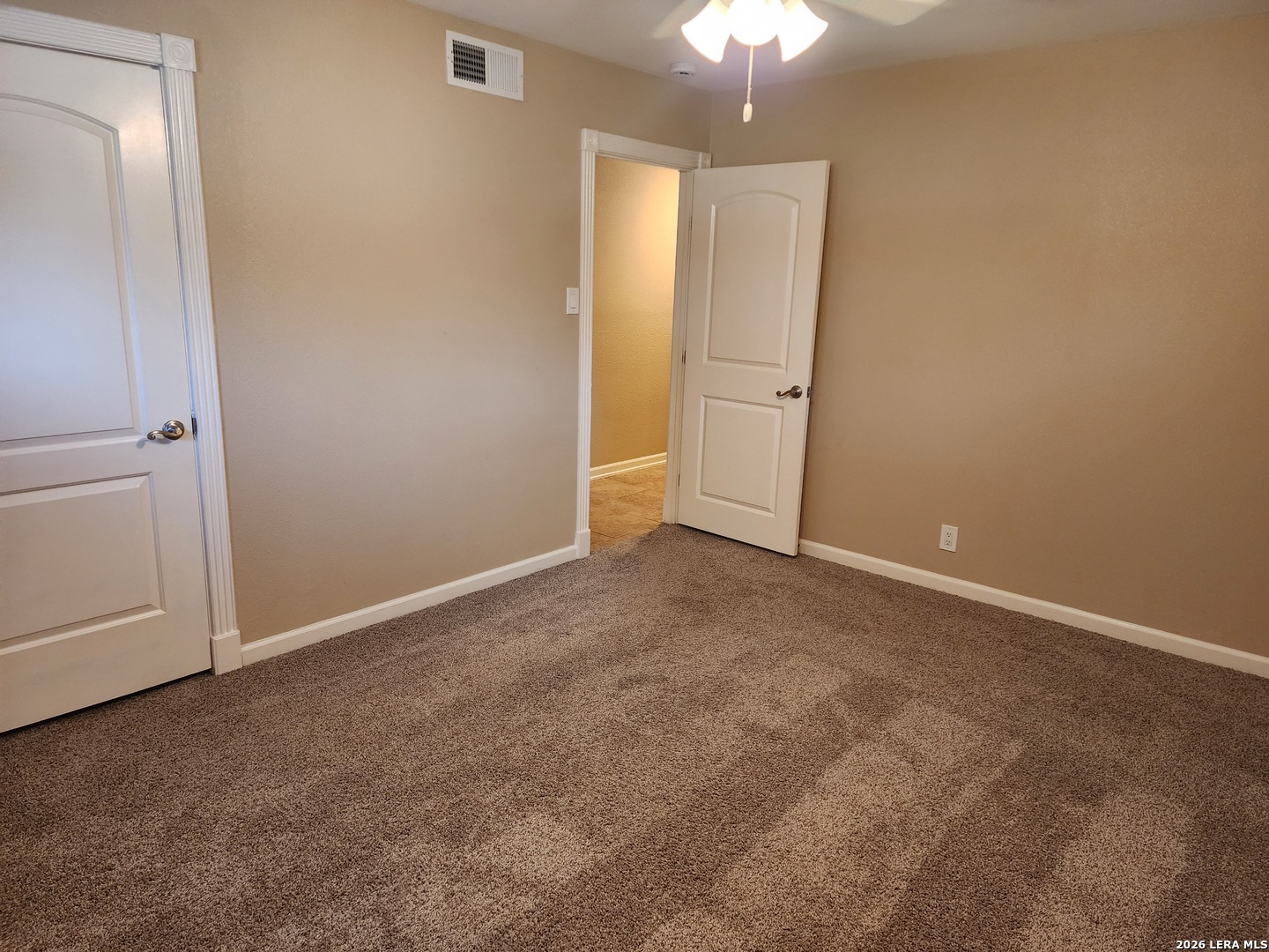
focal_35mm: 23
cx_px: 634
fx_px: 843
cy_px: 476
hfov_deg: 73.9
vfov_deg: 58.9
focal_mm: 6.4
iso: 400
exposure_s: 1/120
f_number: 1.8
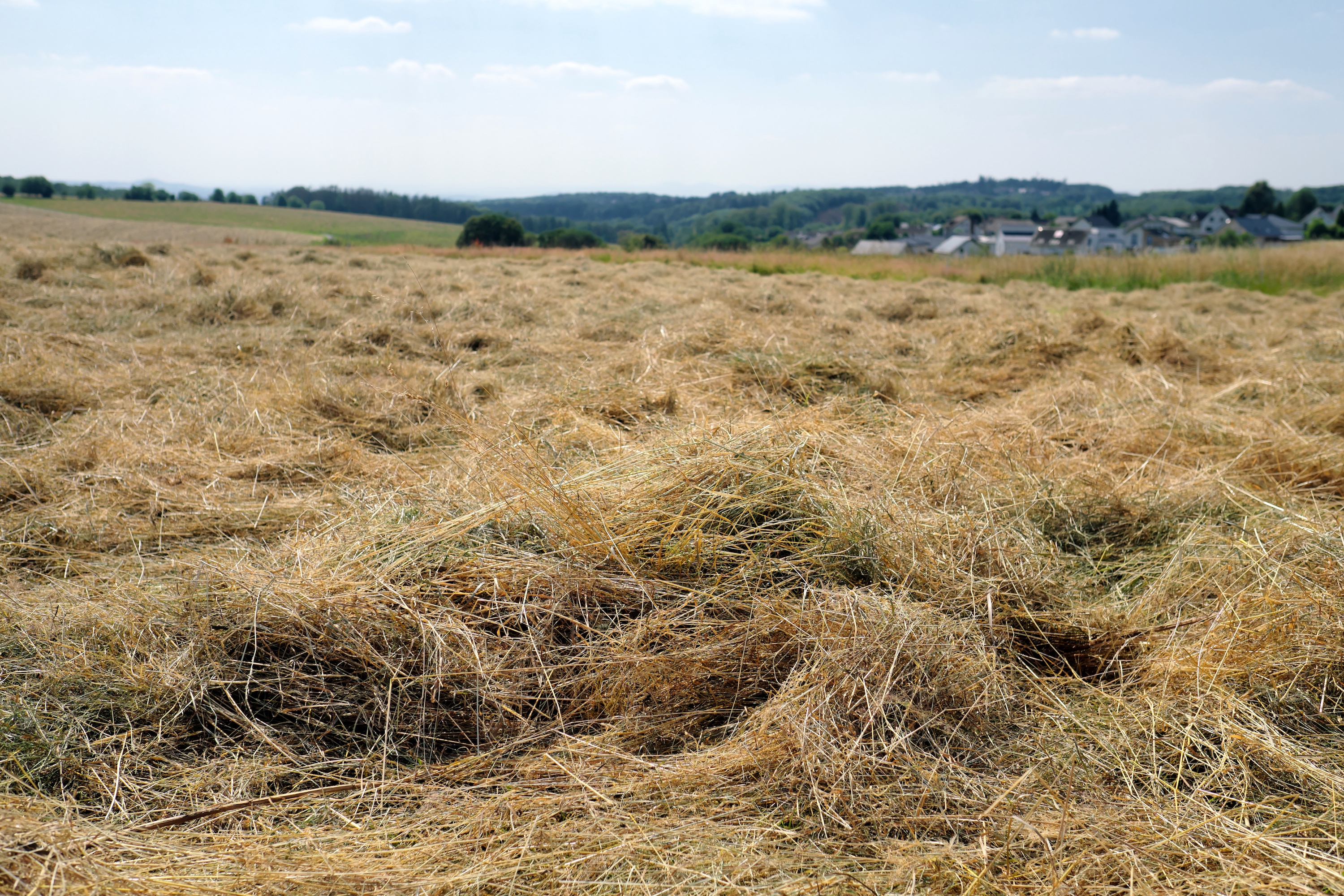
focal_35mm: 35
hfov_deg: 54.4
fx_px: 1307
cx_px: 672
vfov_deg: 37.9
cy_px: 448
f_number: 4
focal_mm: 23
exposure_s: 1/2000
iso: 200
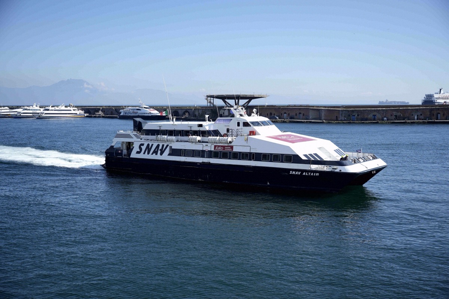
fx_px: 511
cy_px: 150
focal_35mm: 41
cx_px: 224
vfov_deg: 32.6
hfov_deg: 47.4
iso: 100
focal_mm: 41
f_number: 4
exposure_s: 1/1250
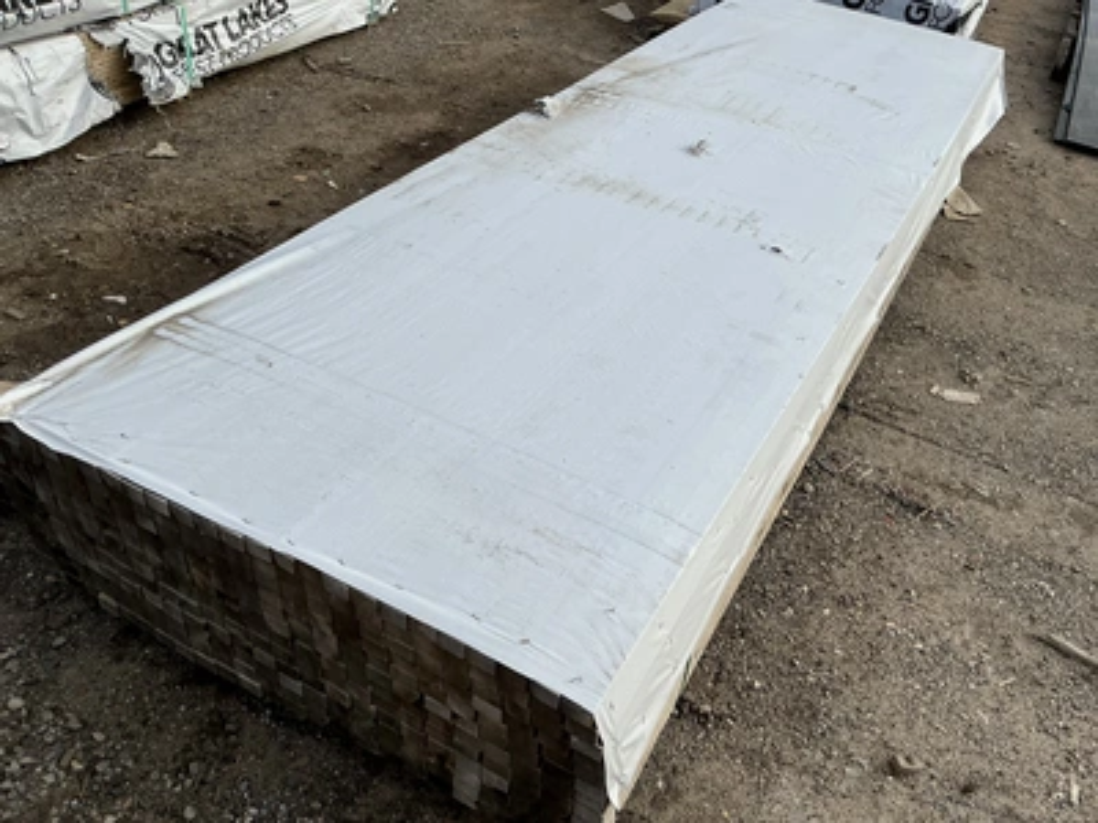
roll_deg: -7.7
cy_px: 412
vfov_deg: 49.7
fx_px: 888
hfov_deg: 63.4
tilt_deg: -38.8
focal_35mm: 28
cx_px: 549
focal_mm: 3
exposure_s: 1/1786
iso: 25
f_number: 1.8
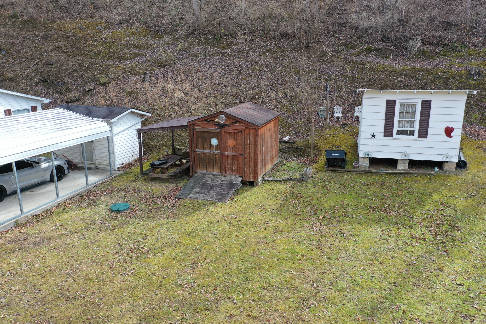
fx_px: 378
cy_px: 162
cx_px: 243
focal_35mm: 28
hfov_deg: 65.5
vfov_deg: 46.4
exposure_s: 1/120
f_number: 4.5
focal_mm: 10.26
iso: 100
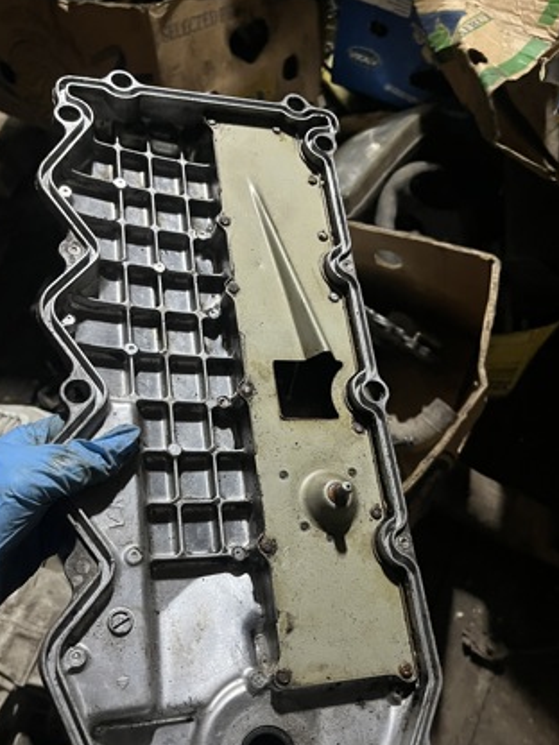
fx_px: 646
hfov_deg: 46.7
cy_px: 417
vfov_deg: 59.8
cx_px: 244
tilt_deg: -68.2
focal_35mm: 30
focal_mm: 5.1
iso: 500
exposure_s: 1/33
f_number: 1.6
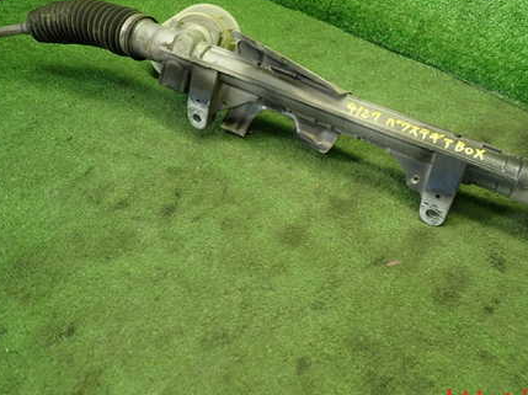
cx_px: 356
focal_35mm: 35
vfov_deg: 40.3
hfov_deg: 51.6
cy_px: 140
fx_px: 533
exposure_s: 1/40
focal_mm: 4.5
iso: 200
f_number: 2
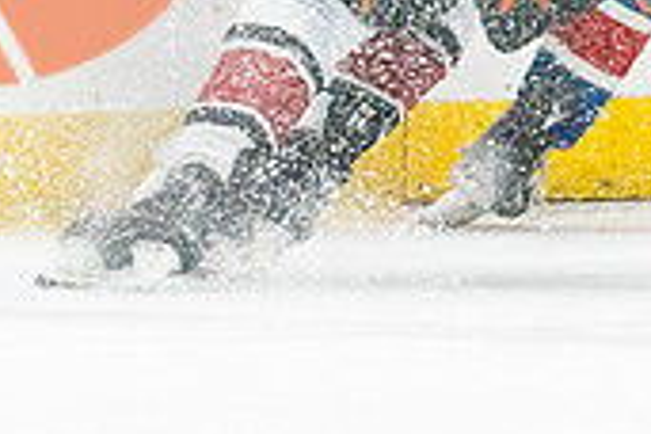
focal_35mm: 1561
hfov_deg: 1.3
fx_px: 28226
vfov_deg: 0.9
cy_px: 126
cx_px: 778
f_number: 2.8
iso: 3200
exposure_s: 1/1000
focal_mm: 200
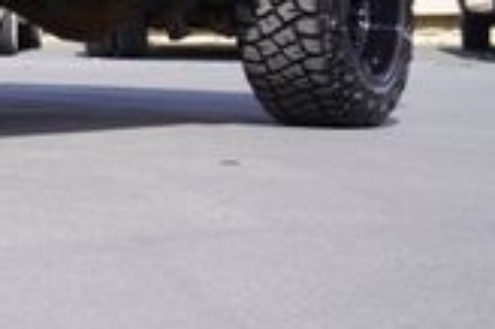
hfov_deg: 13.4
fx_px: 1854
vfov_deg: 9.6
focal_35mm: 135
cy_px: -275
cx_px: -441
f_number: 7.1
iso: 100
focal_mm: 23
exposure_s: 1/160
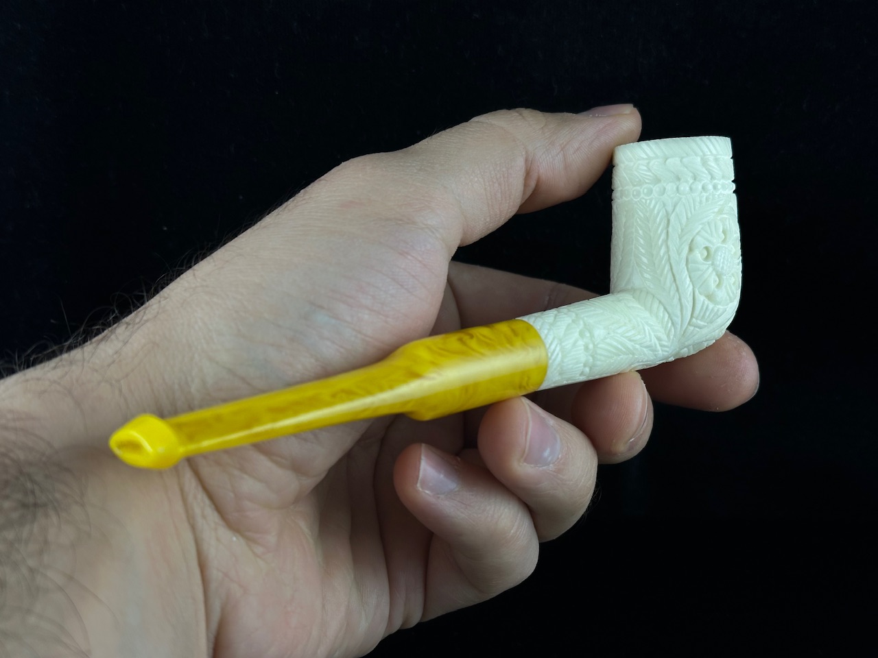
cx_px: 439
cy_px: 329
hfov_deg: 39.7
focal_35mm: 48
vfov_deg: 30.3
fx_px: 1217
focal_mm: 6.86
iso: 64
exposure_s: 1/577
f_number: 1.78
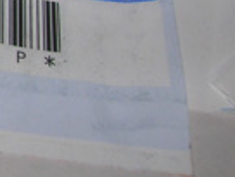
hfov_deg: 12.1
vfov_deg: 9.9
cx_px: -242
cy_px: -105
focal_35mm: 144
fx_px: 978
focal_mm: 5.7
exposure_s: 1/60.1
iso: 50
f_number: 4.9
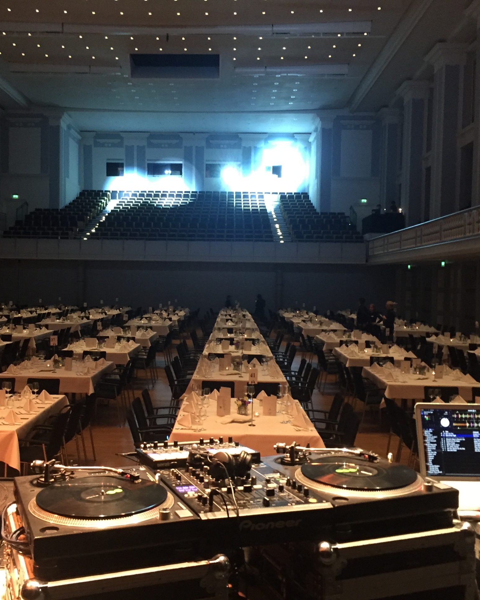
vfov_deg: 47.9
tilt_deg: -2.5
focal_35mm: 38
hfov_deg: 39.1
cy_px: 302
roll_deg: -0.1
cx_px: 209
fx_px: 675
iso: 250
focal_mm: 4.15
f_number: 2.2
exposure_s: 1/20
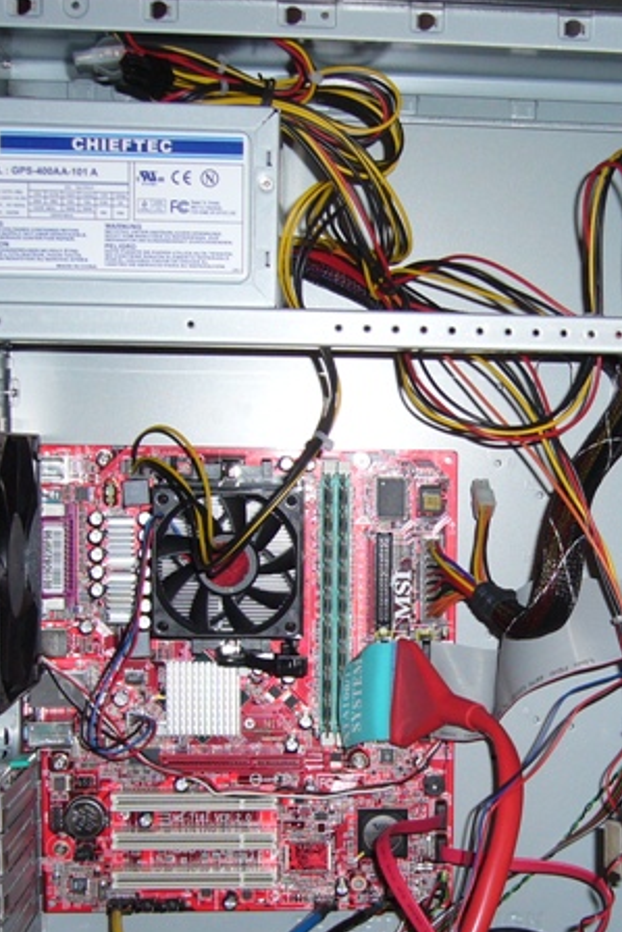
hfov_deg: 20.6
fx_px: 1683
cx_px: 537
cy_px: 587
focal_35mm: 65
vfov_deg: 30.8
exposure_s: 1/30
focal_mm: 5.8
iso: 100
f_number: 2.8
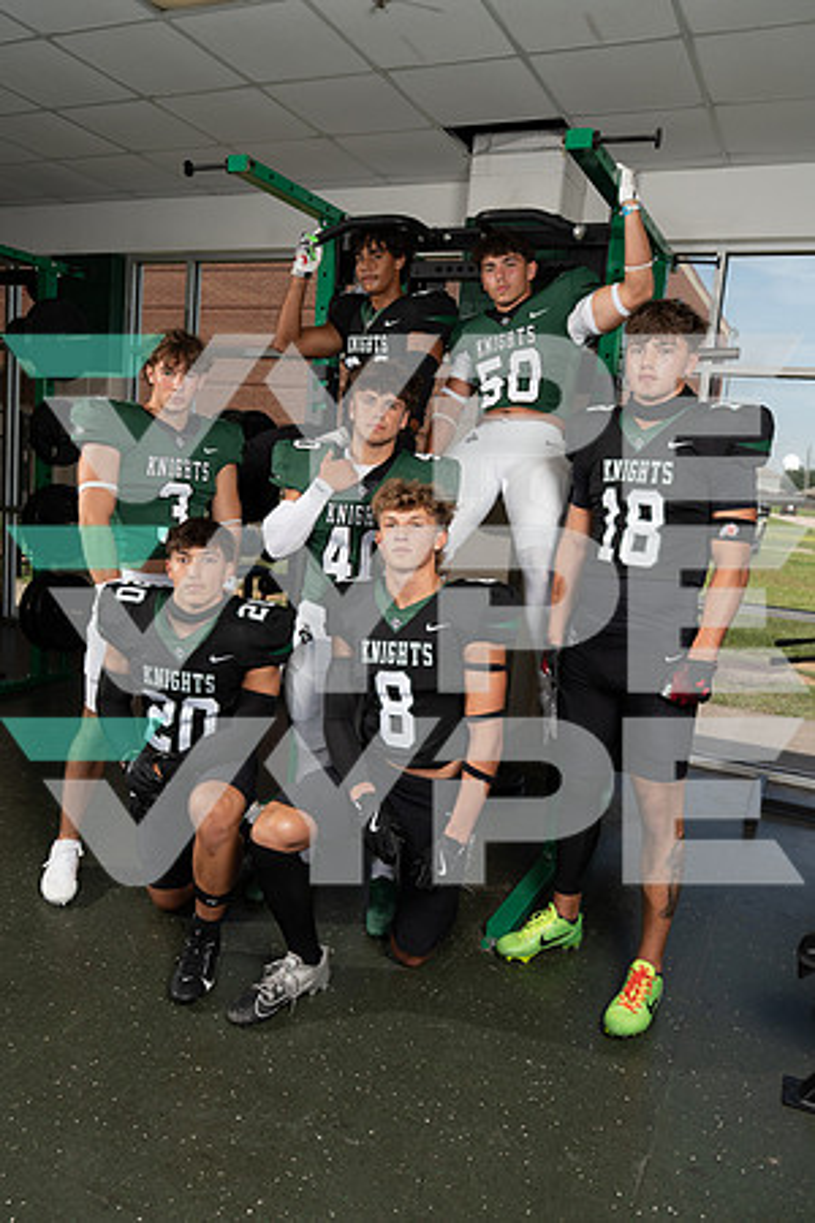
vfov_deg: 65.5
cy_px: 612
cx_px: 408
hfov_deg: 46.4
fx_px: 951
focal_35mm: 28
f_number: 8
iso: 400
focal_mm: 28
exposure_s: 1/250
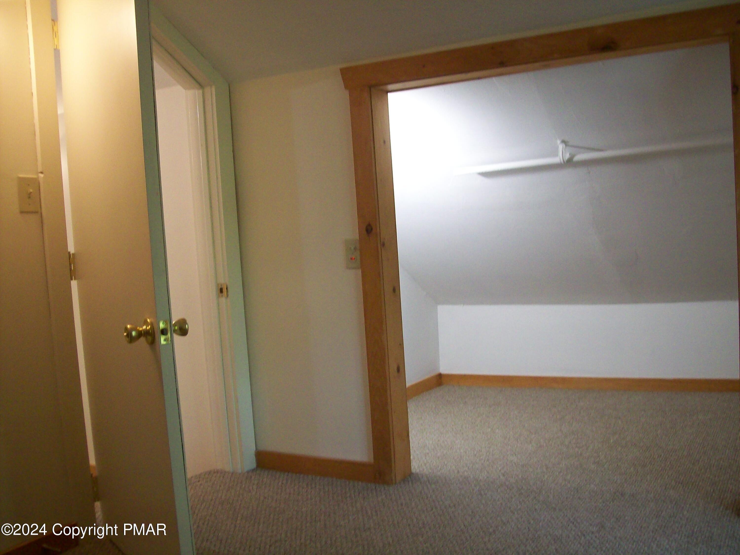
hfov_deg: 51.4
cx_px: 370
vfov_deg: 39.7
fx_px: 770
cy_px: 278
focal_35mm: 36
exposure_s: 1/12.6
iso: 160
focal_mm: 6
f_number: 2.7
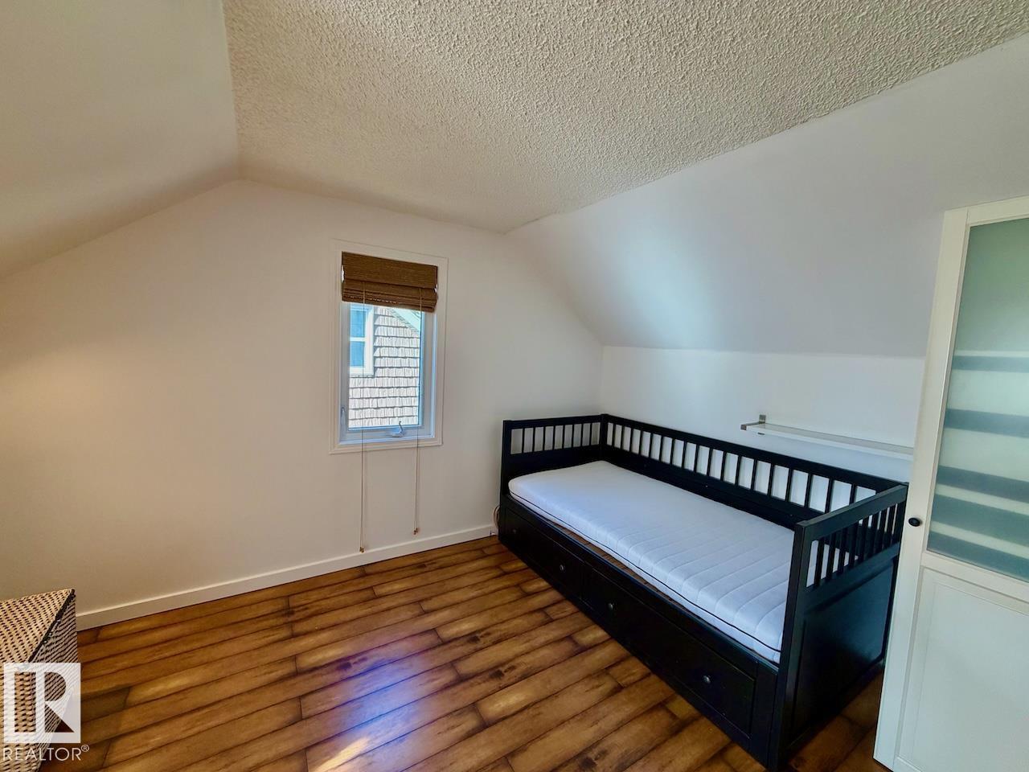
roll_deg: -2.5
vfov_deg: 85.7
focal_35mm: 14
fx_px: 416
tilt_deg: -4.8
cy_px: 386
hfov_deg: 102.1
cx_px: 514
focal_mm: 2.22
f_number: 2.2
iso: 200
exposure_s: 1/111
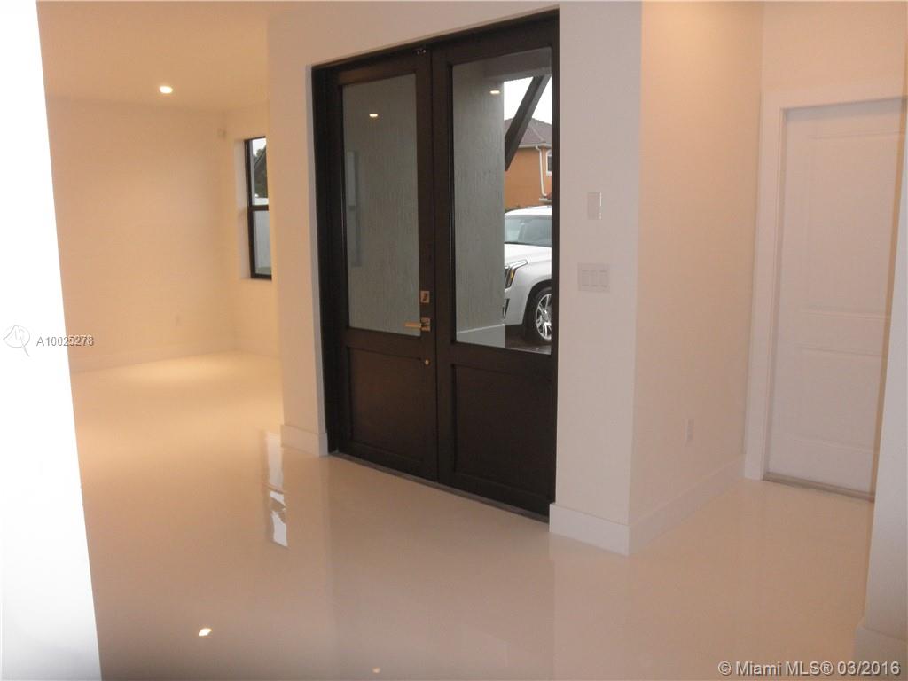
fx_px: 734
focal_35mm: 28
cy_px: 340
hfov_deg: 63.4
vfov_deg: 49.7
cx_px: 454
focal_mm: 5
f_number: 3
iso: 200
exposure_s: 1/30
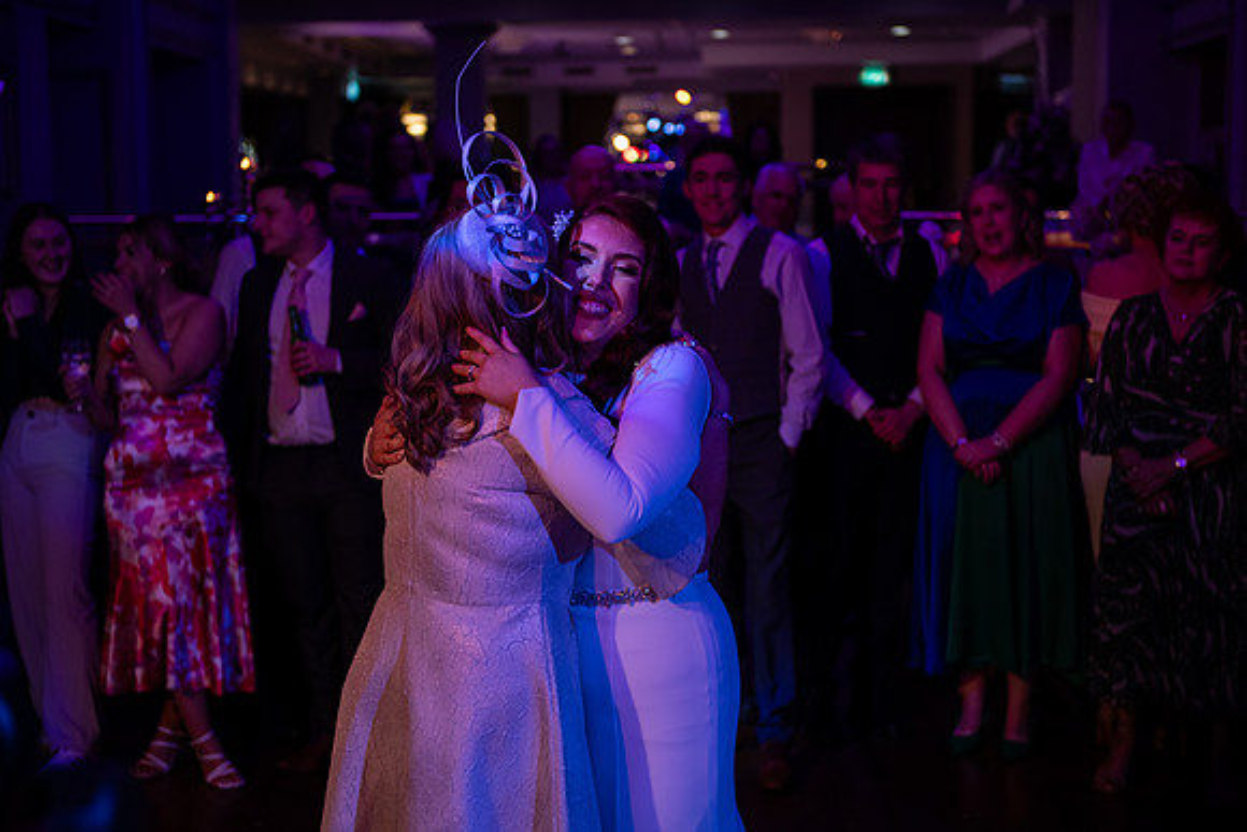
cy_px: 416
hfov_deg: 32.4
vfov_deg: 21.9
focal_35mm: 62
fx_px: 2148
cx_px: 624
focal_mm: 62
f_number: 3.5
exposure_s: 1/160
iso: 500
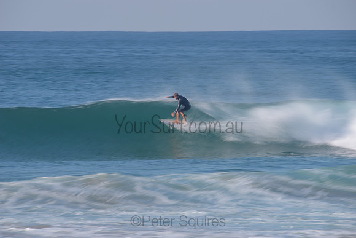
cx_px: 178
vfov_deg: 2.8
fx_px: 4945
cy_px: 119
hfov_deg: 4.1
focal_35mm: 500
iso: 31
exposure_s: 1/13
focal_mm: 500
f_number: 13
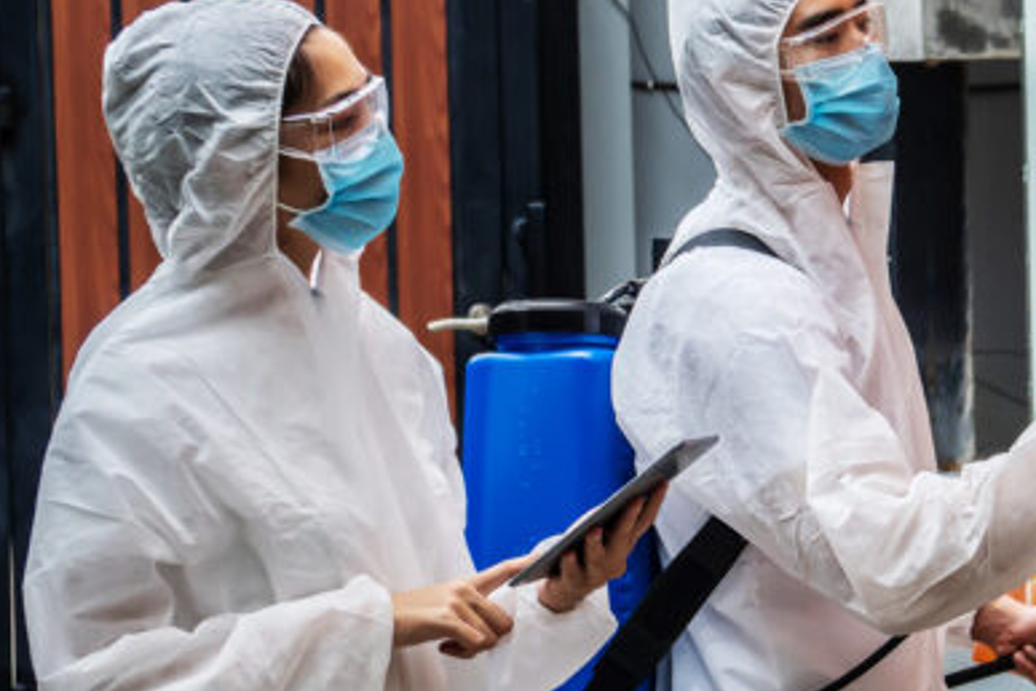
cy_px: 268
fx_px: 3597
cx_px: 926
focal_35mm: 125
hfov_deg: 16.2
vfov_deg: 11.0
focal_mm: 42
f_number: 4
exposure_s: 1/60
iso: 400
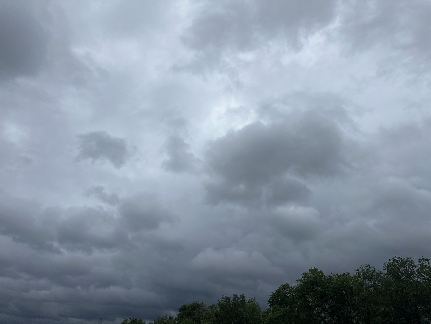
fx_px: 299
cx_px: 216
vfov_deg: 56.8
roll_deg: -2.6
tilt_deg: +31.5
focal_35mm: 24
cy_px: 162
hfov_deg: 71.6
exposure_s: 1/5848
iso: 80
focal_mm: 6.86
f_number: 1.78
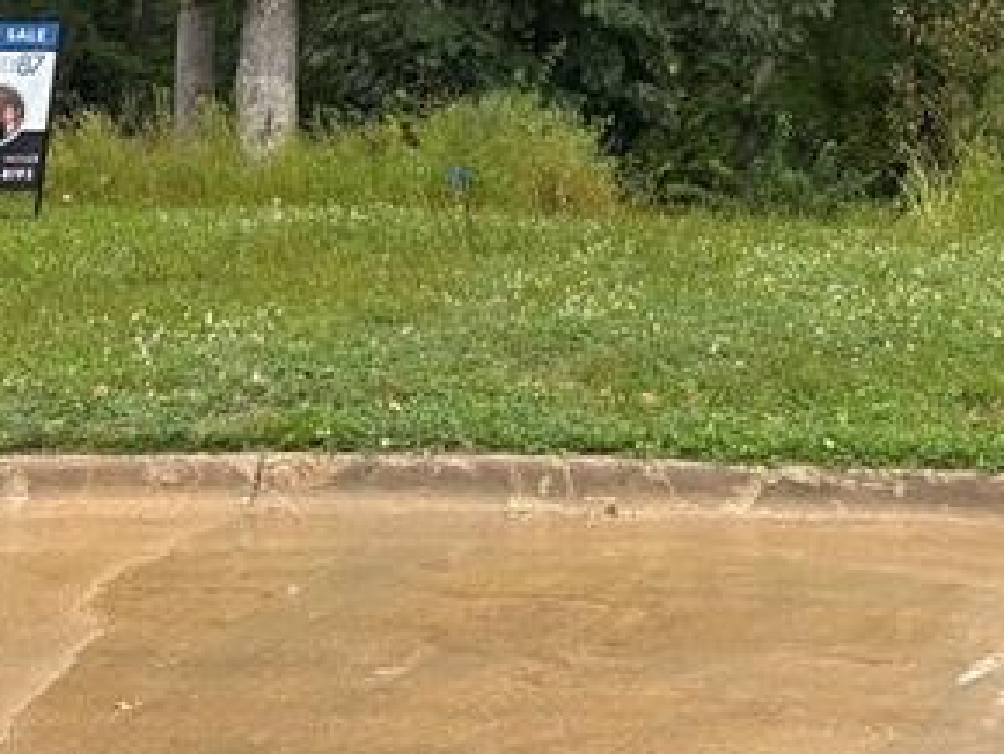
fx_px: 2669
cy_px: -500
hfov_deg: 20.4
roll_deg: -1.9
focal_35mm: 92
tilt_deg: +8.7
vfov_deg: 14.6
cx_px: 1087
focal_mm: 5.96
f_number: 1.6
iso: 50
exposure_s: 1/726
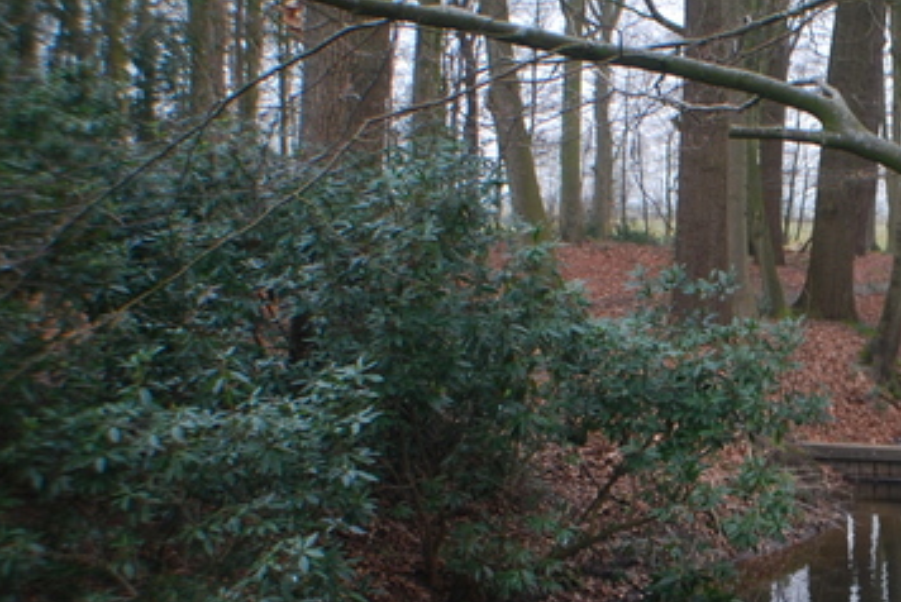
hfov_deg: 18.5
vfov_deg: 12.7
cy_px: 341
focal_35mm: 108
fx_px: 2705
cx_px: 881
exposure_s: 1/80
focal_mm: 32
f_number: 4.5
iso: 200
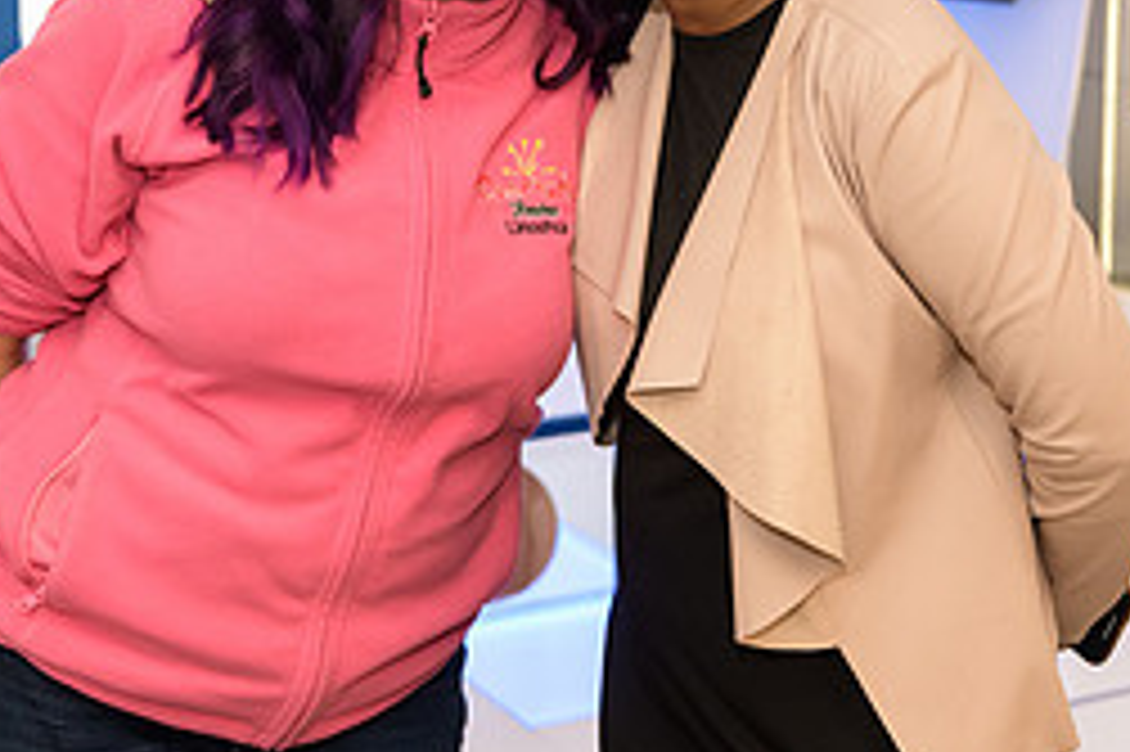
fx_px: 2541
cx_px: 693
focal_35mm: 81
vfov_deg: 16.5
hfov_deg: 25.0
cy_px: 25
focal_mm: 35
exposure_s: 1/125
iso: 800
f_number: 3.2
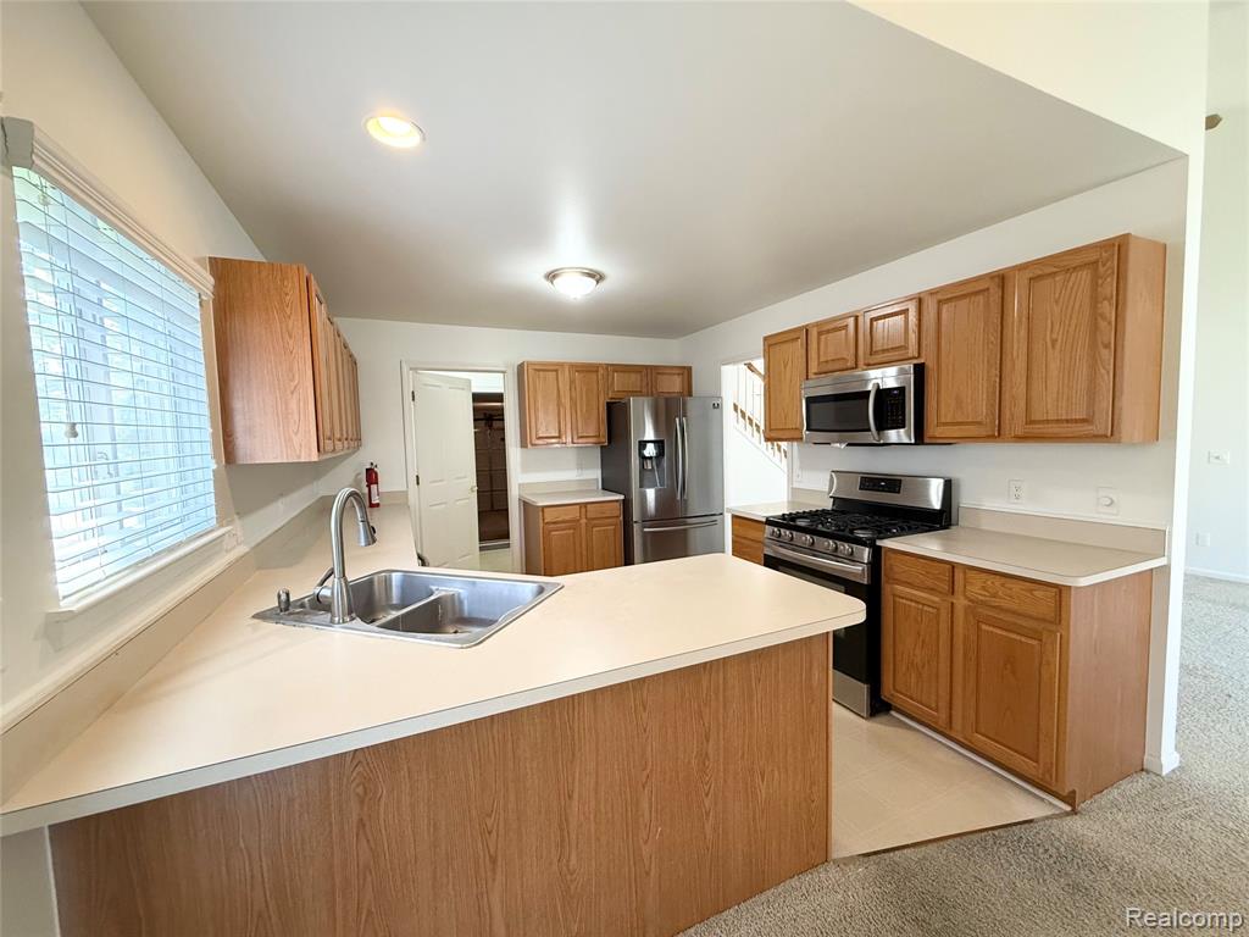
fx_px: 505
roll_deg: +1.7
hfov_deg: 102.1
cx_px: 624
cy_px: 468
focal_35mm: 14
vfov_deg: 85.7
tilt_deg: -3.1
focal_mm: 2.22
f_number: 2.2
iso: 320
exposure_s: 1/120
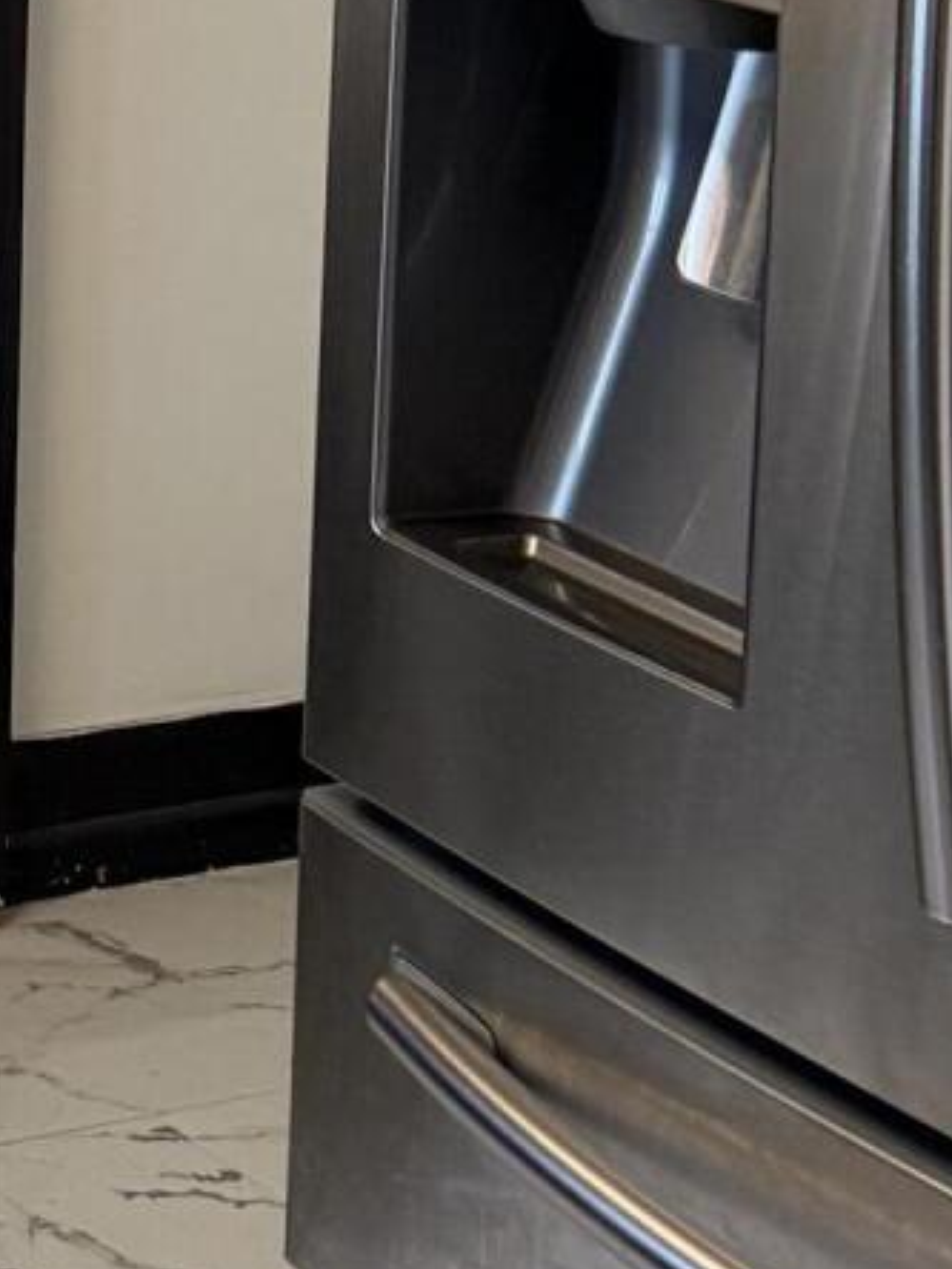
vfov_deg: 17.2
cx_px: -669
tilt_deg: -3.7
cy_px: -363
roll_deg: -1.5
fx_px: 3960
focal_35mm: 108
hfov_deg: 12.7
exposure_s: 1/60
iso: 320
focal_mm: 6.76
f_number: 1.78
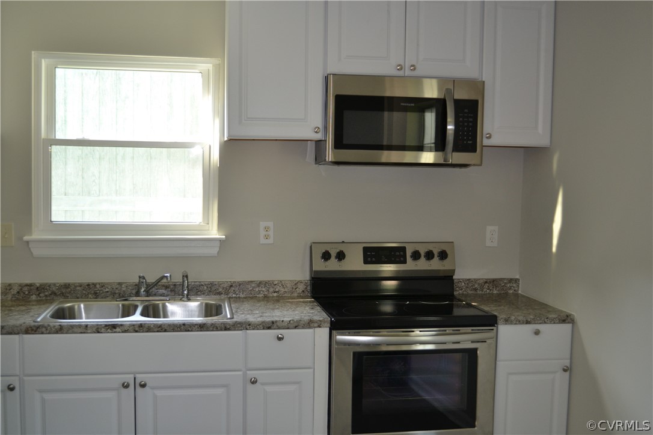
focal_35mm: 39
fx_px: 707
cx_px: 326
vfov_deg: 34.2
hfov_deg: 49.6
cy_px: 218
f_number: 4.2
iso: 400
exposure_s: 1/60
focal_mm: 26
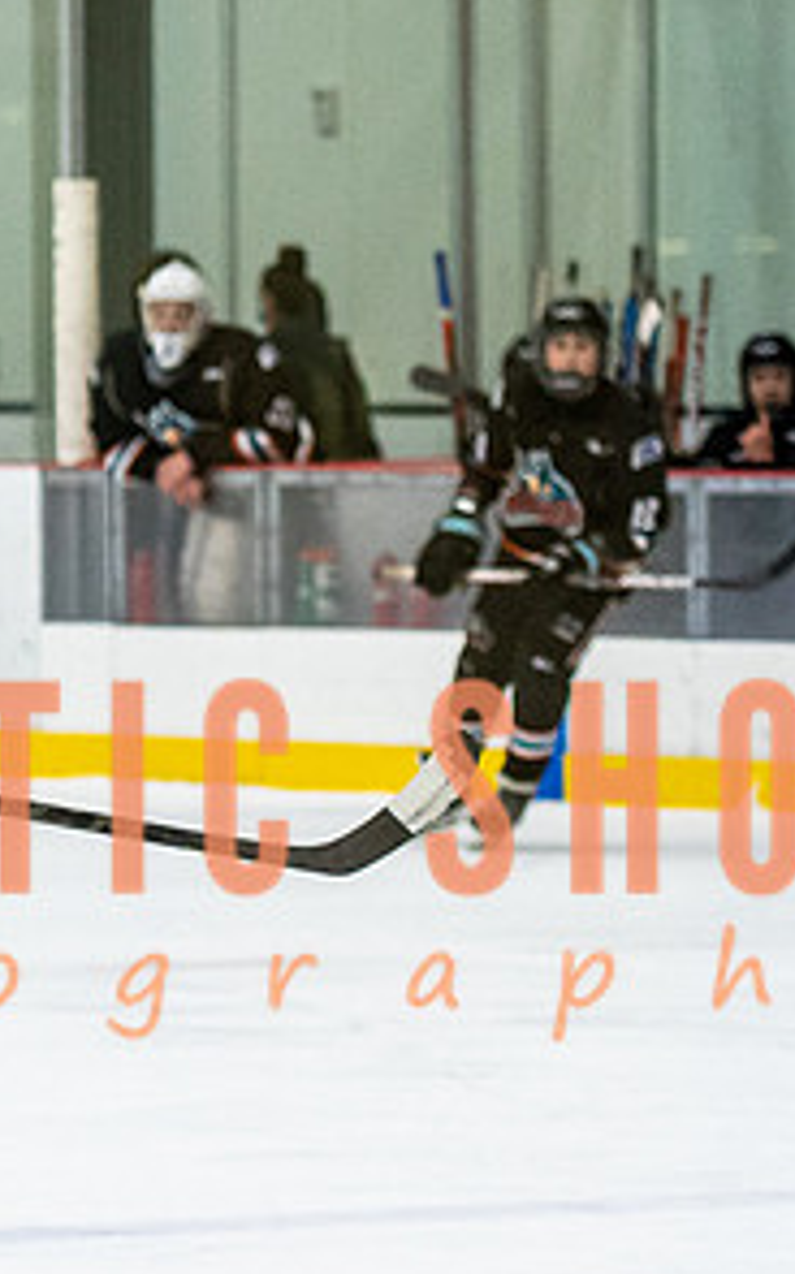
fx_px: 13817
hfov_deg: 3.3
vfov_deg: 5.3
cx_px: -330
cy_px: 551
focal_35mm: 398
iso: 1400
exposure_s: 1/640
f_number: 2.8
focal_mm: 90
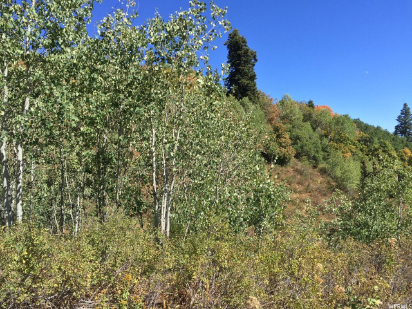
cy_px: 154
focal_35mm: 29
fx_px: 345
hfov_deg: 61.7
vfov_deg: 48.2
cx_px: 206
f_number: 2.2
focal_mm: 4.15
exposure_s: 1/1276
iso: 32
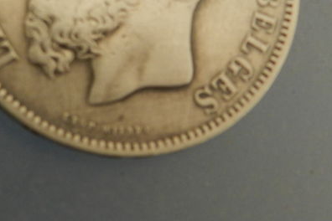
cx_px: 123
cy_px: 19
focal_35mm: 84
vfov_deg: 16.0
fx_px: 775
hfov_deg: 24.1
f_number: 3.7
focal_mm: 5.6
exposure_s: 1/50
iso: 180
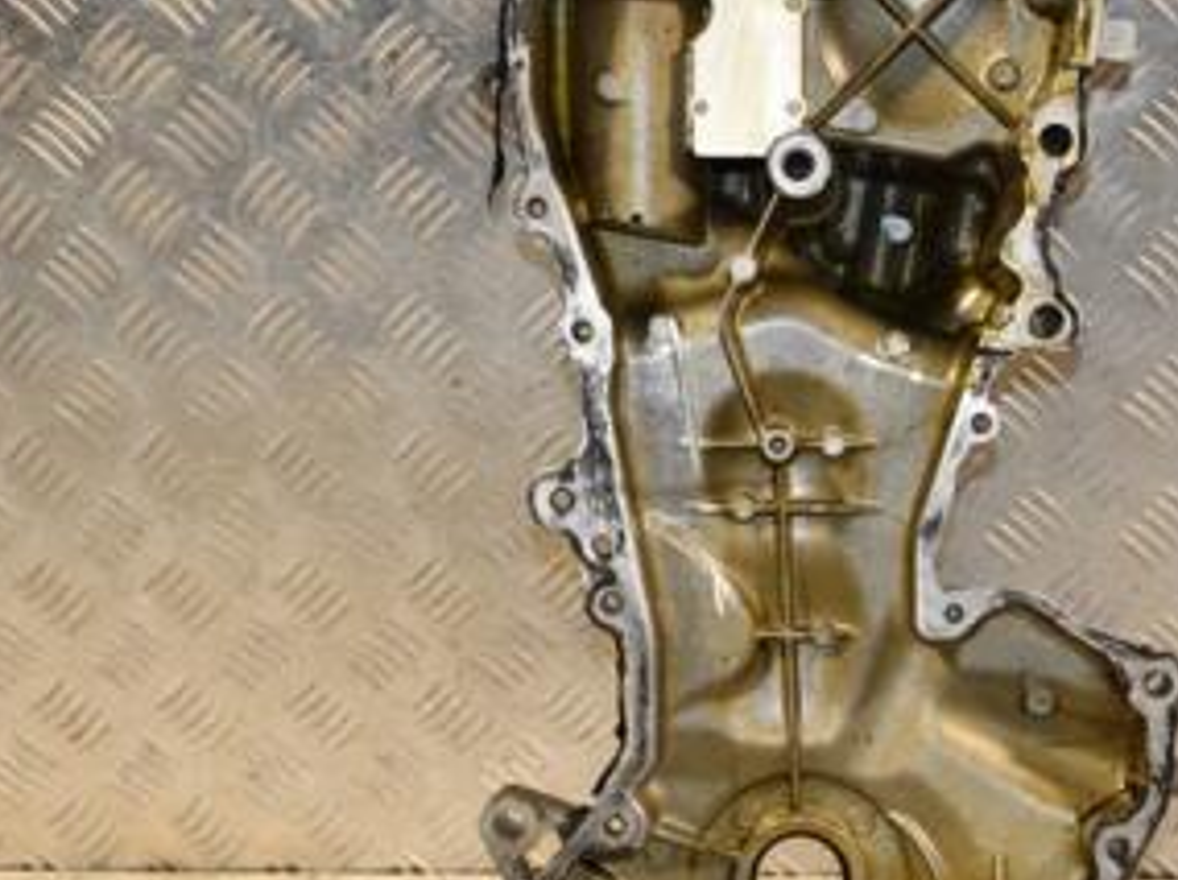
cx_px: 794
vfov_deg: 19.3
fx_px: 2584
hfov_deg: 25.5
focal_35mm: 76
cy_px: 492
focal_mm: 25
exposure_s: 1/200
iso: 800
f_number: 6.3
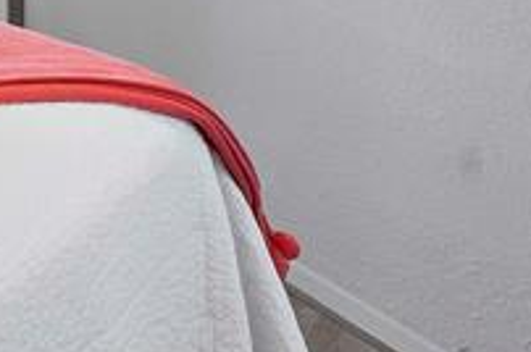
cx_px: -355
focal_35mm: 71
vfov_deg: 15.7
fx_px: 1046
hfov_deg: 21.5
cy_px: -318
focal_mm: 14
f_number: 8
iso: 640
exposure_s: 1/1.25
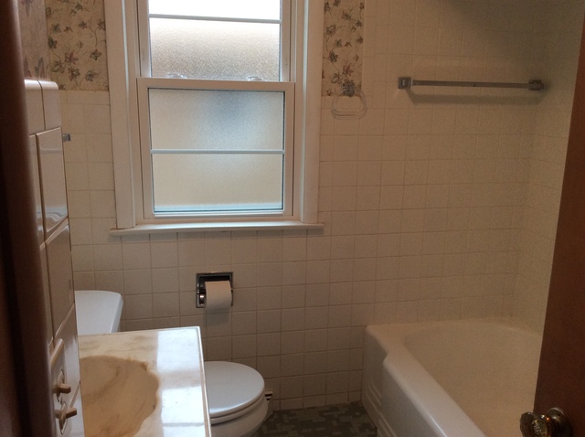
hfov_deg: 56.9
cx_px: 292
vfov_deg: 44.1
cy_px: 218
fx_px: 540
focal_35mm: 32
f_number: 2.4
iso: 64
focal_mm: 3.3
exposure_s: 1/24
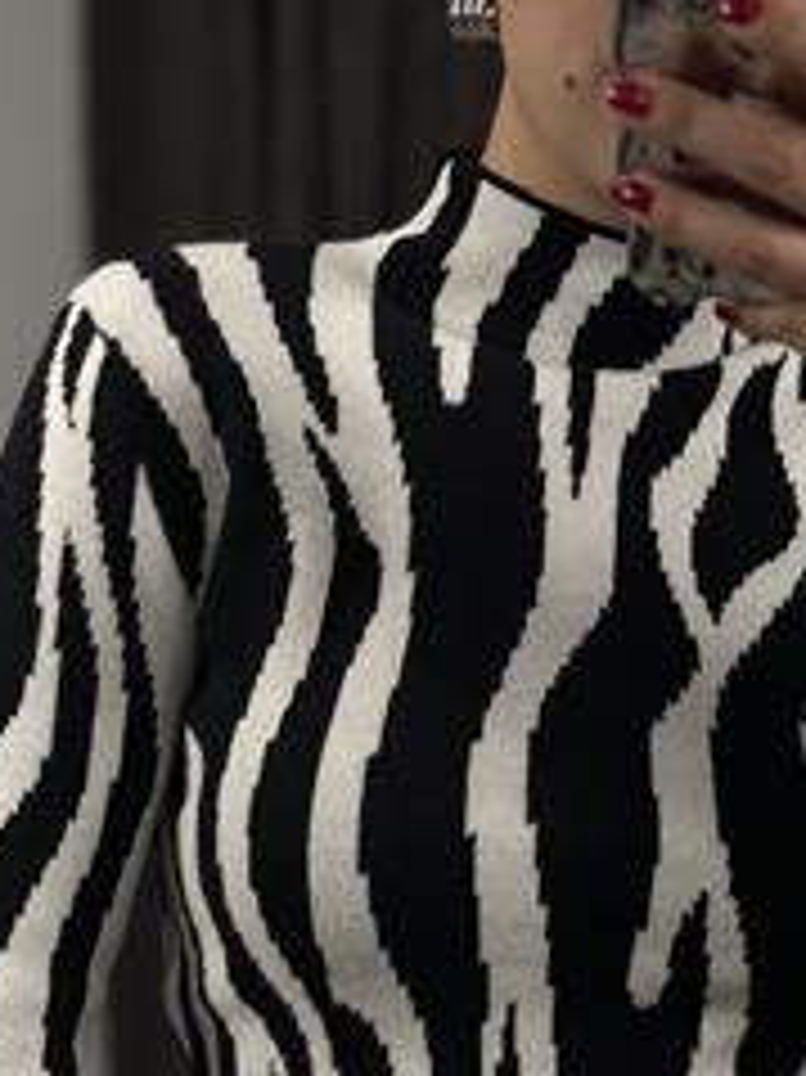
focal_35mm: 83
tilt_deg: -32.3
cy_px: 889
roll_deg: +1.1
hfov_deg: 17.8
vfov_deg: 23.2
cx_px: 423
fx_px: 2579
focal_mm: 6.86
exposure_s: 1/141
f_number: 1.78
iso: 64
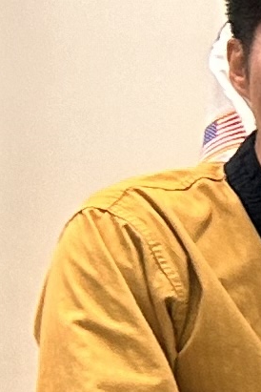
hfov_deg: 3.9
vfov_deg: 7.8
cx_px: 1766
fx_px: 2882
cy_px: 312
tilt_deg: +0.2
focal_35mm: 265
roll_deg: -0.5
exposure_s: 1/60
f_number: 1.5
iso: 100
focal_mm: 5.7
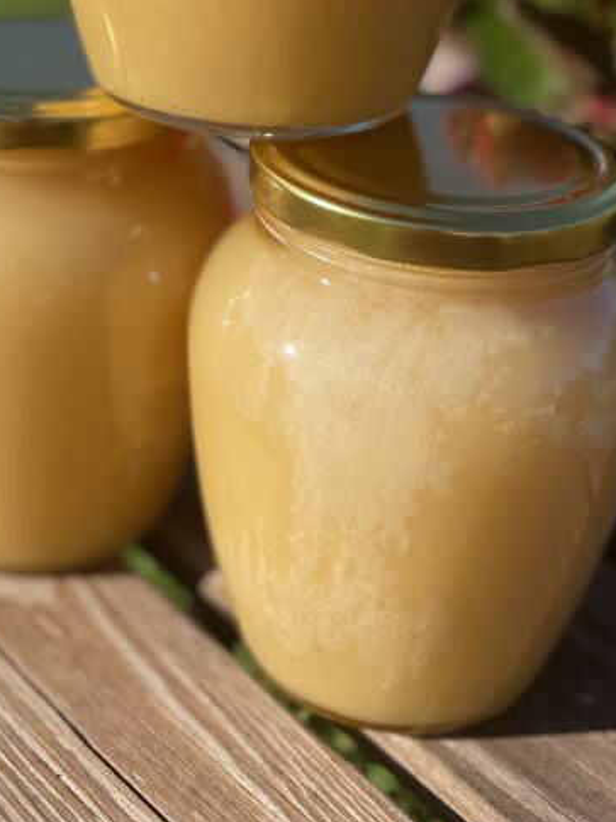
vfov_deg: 33.3
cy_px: 95
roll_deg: -2.9
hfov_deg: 26.5
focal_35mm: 55
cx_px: 358
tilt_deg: -17.1
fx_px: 1305
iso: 50
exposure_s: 1/3731
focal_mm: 4.2
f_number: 1.6
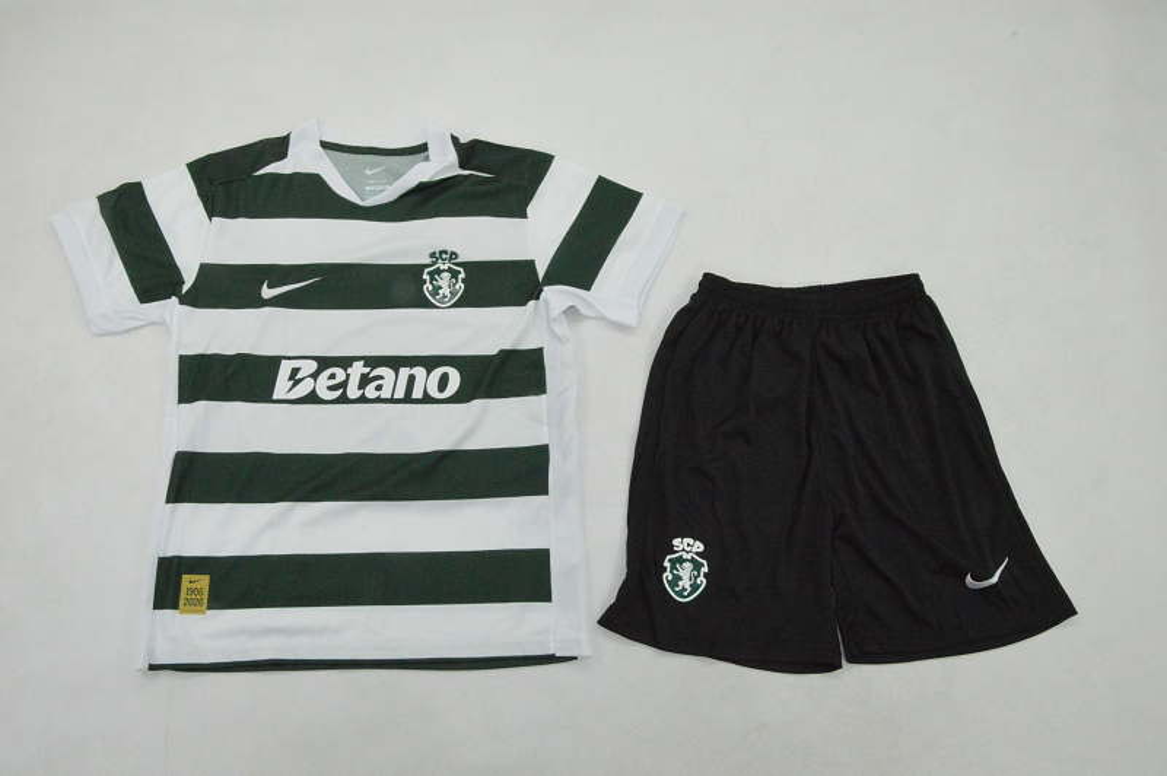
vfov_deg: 41.6
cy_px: 388
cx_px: 584
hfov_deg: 59.5
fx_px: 1020
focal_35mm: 32
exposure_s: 1/200
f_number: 25
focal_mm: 21
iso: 6400
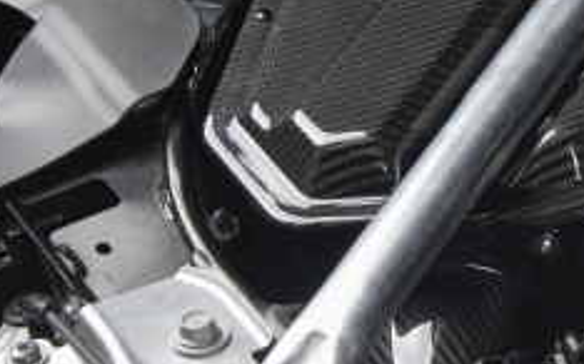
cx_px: 781
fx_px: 2498
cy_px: 155
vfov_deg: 8.3
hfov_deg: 12.9
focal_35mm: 157
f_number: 5.6
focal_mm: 45
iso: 100
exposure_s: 1/125
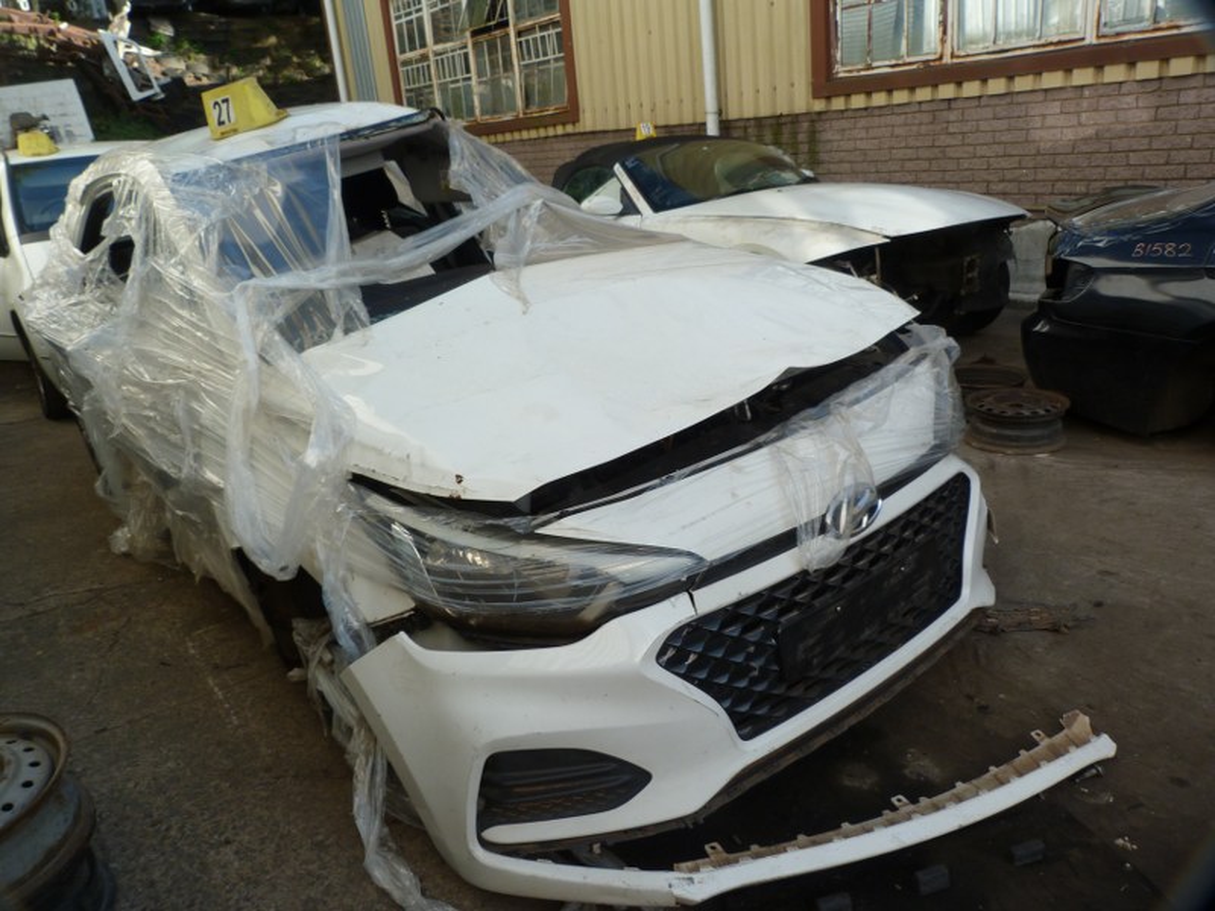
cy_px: 456
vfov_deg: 54.9
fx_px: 877
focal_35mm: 25
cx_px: 608
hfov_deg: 69.4
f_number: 4
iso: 80
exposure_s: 1/200
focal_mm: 4.5
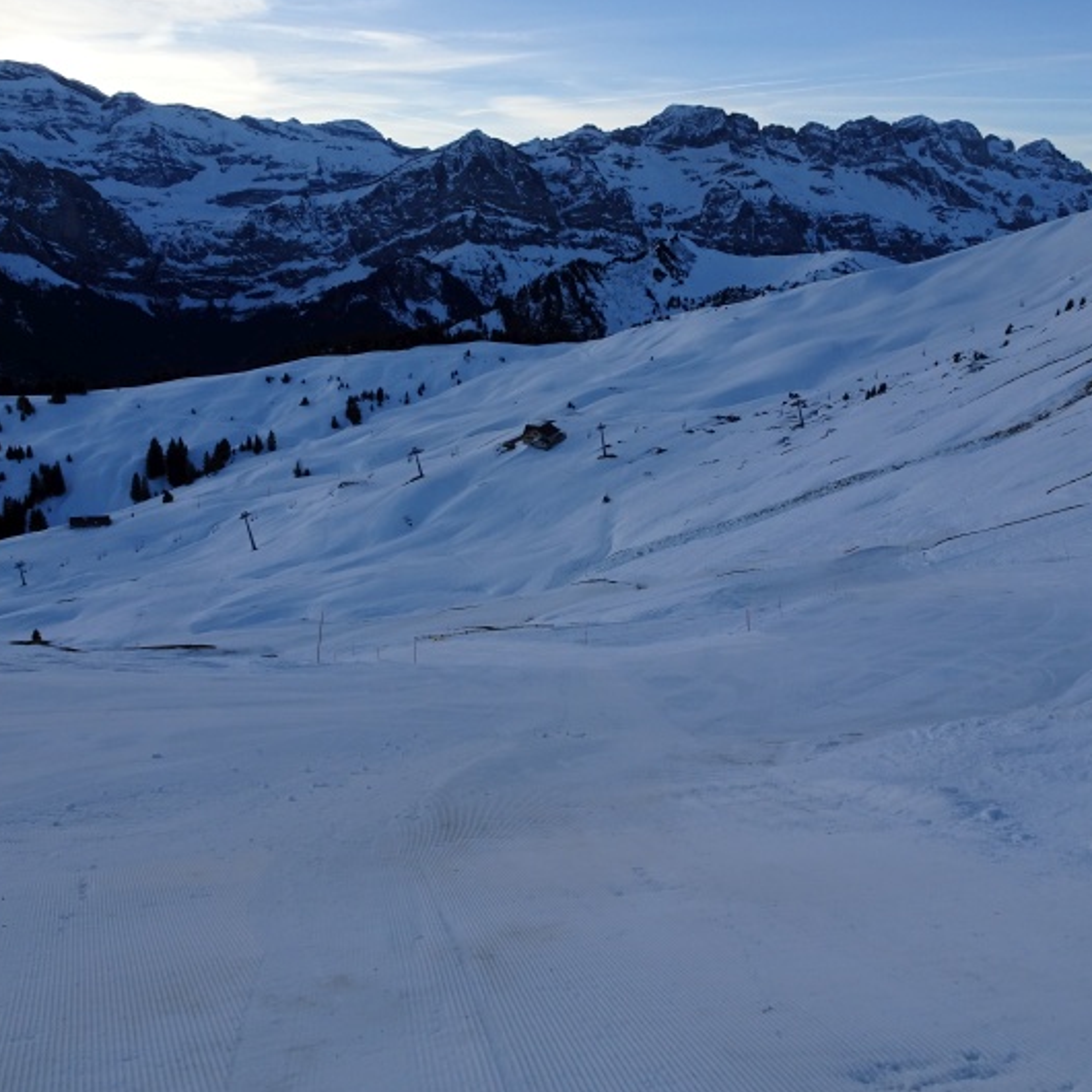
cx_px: 530
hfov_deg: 51.1
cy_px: 513
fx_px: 1142
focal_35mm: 32
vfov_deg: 51.1
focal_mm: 4.1
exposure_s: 1/500
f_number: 3.5
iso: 80
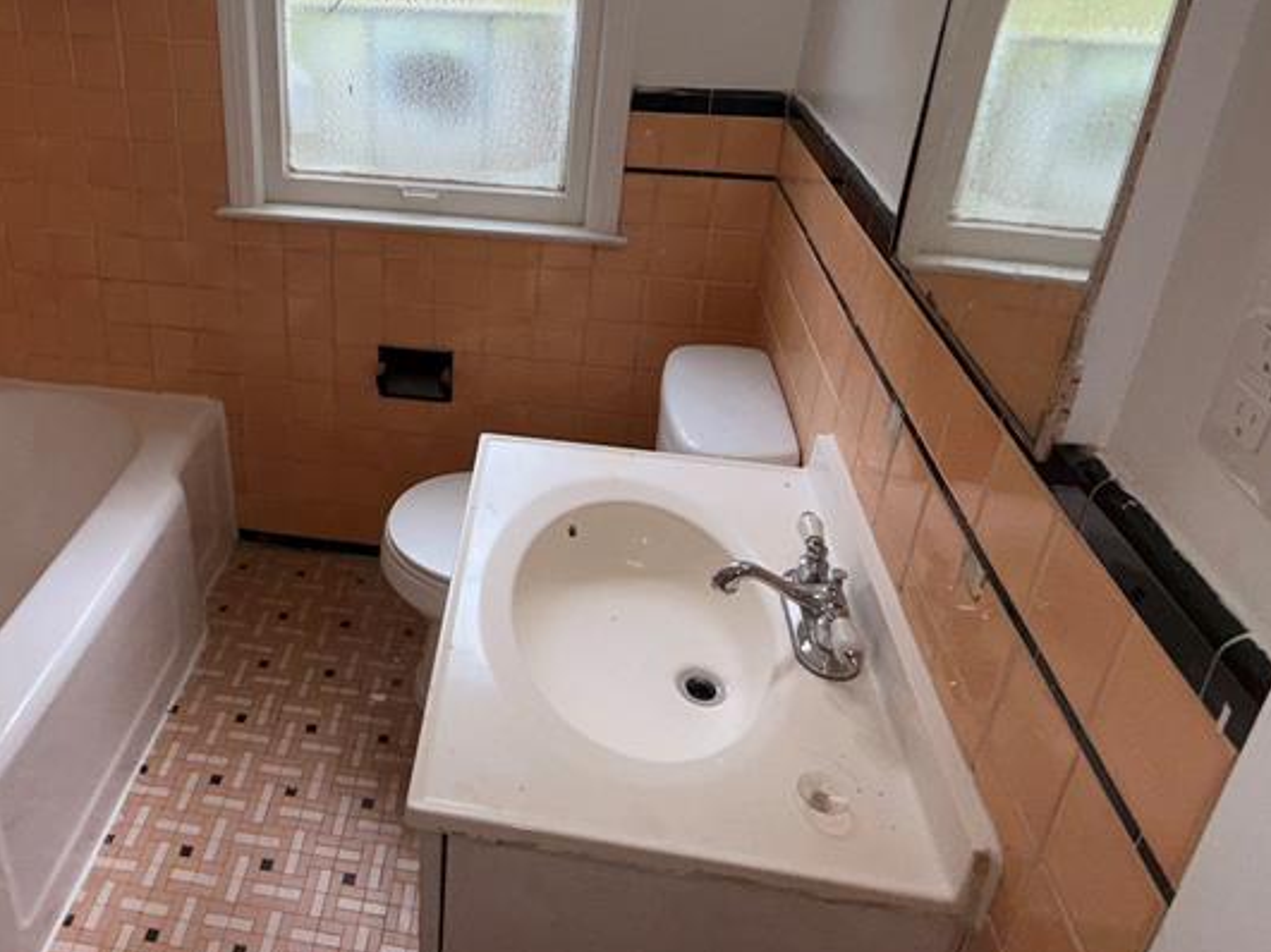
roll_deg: -1.3
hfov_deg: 63.6
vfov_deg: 49.7
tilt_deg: -21.6
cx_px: 416
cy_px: 261
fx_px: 991
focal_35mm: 27
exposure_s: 1/122
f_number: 2.2
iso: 25
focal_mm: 2.22
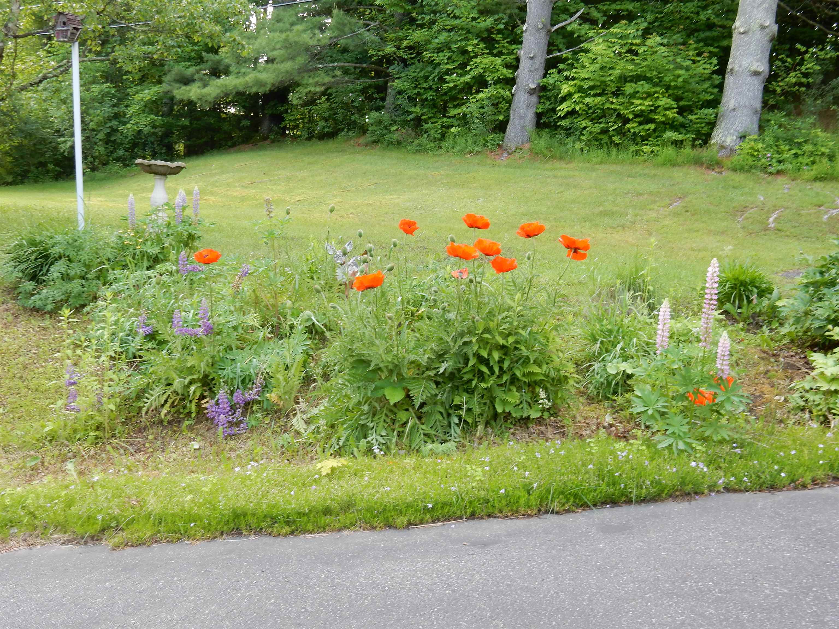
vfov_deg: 39.7
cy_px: 314
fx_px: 873
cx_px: 420
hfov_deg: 51.4
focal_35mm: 36
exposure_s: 1/40
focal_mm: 6.4
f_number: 4
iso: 125
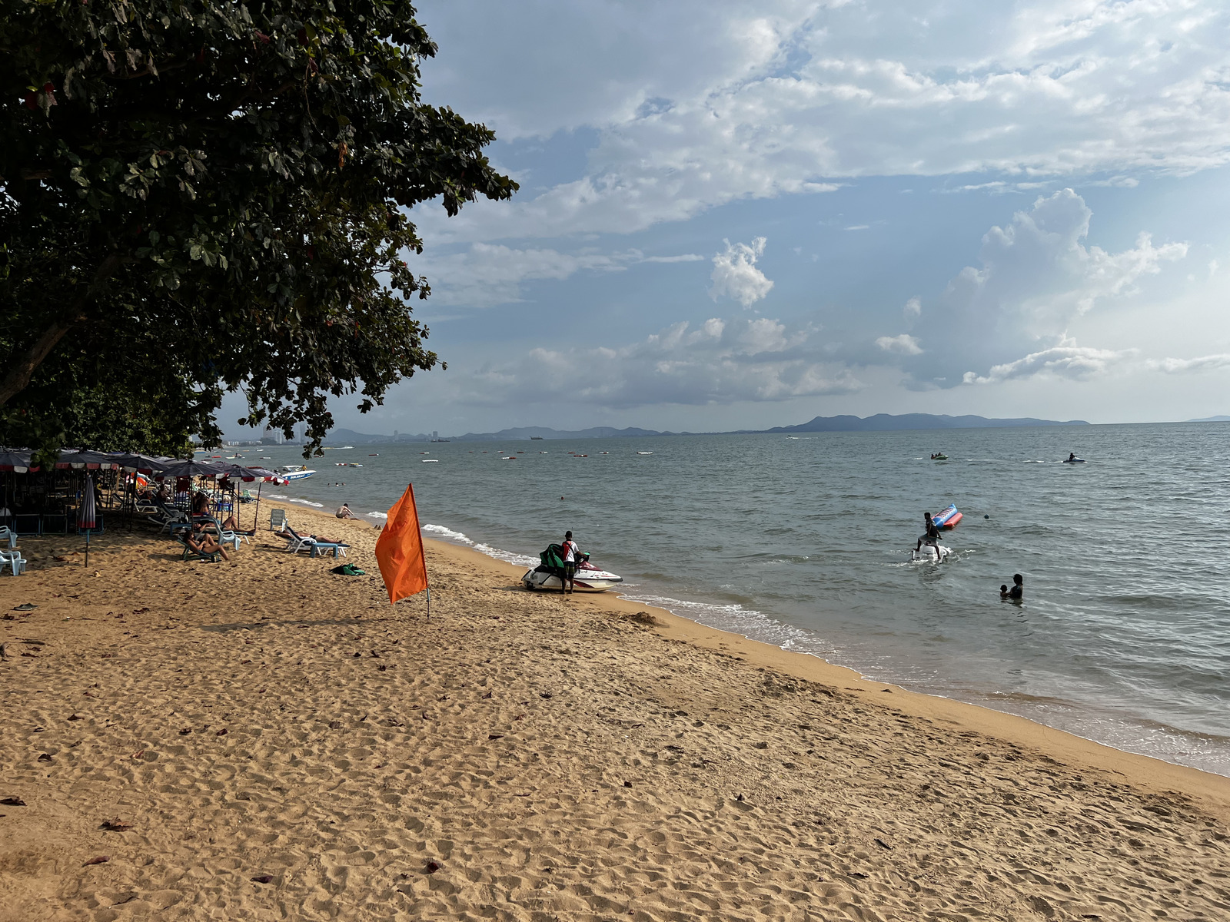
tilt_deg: -1.7
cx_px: 615
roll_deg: +1.7
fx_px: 924
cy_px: 461
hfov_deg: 67.3
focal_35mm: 26
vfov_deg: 53.1
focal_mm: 5.7
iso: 50
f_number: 1.5
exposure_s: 1/10309
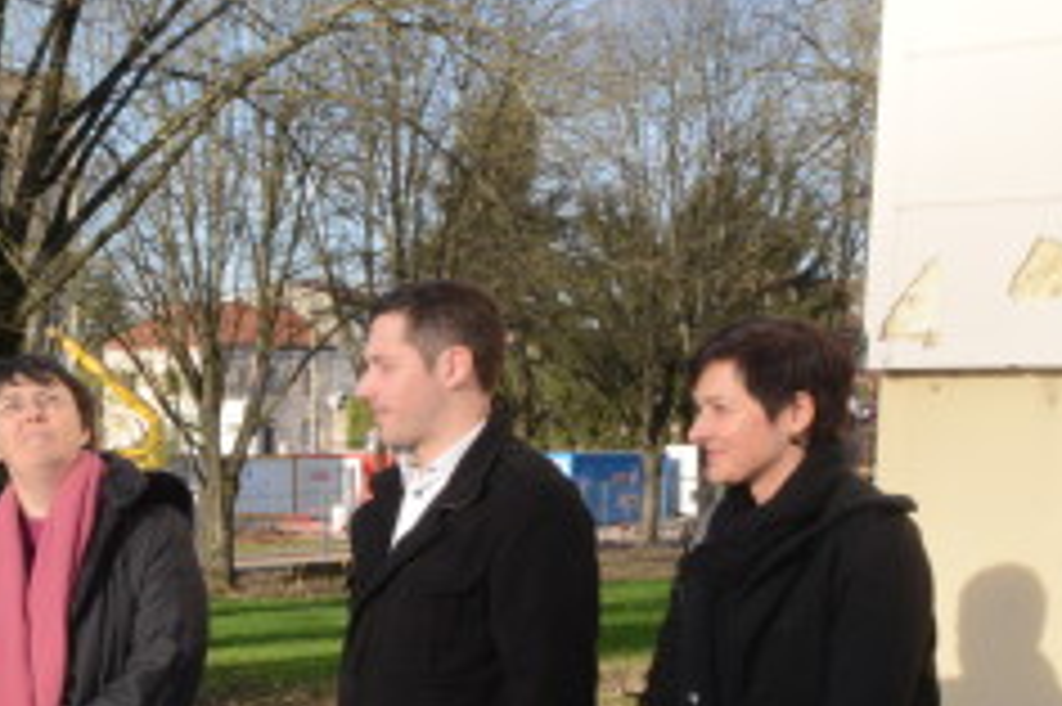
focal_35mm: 104
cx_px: -202
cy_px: 861
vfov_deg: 12.8
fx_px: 3066
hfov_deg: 18.6
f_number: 22
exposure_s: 1/250
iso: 2200
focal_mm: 35
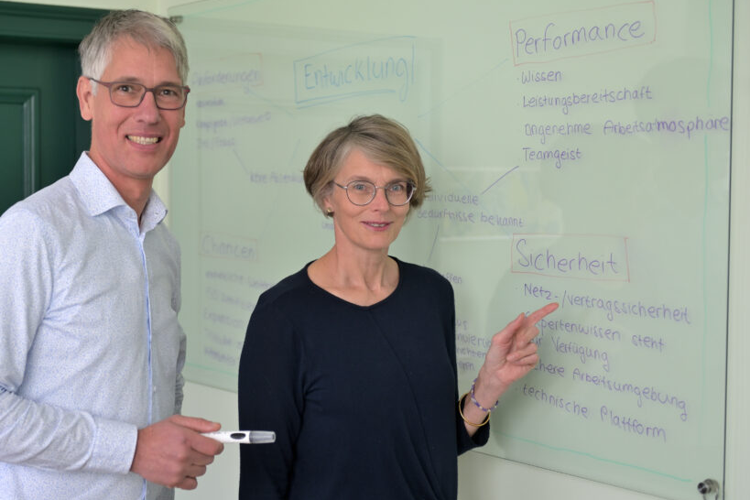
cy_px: 258
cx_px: 286
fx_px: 1250
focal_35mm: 60
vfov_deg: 22.6
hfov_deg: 33.3
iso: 320
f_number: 2.8
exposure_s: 1/50
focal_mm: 48
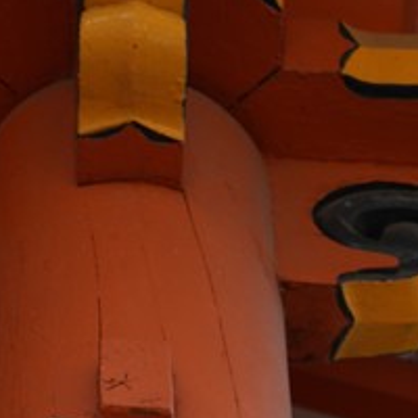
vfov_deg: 7.7
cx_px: 272
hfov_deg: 8.2
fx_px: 2910
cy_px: 959
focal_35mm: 213
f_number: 4
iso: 100
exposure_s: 1/160
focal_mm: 49
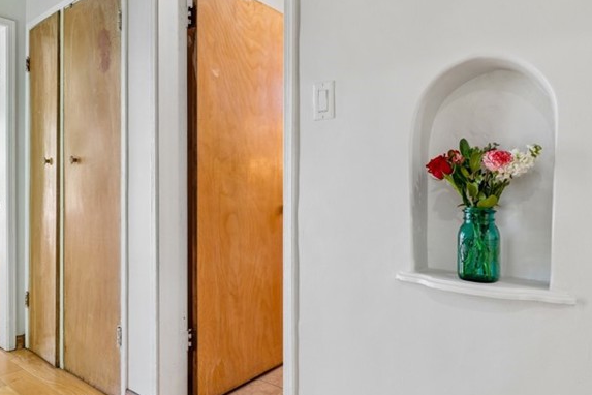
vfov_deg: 51.2
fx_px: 411
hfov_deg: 71.5
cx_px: 304
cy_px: 185
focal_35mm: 25
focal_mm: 14
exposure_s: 1/8
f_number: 9
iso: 320
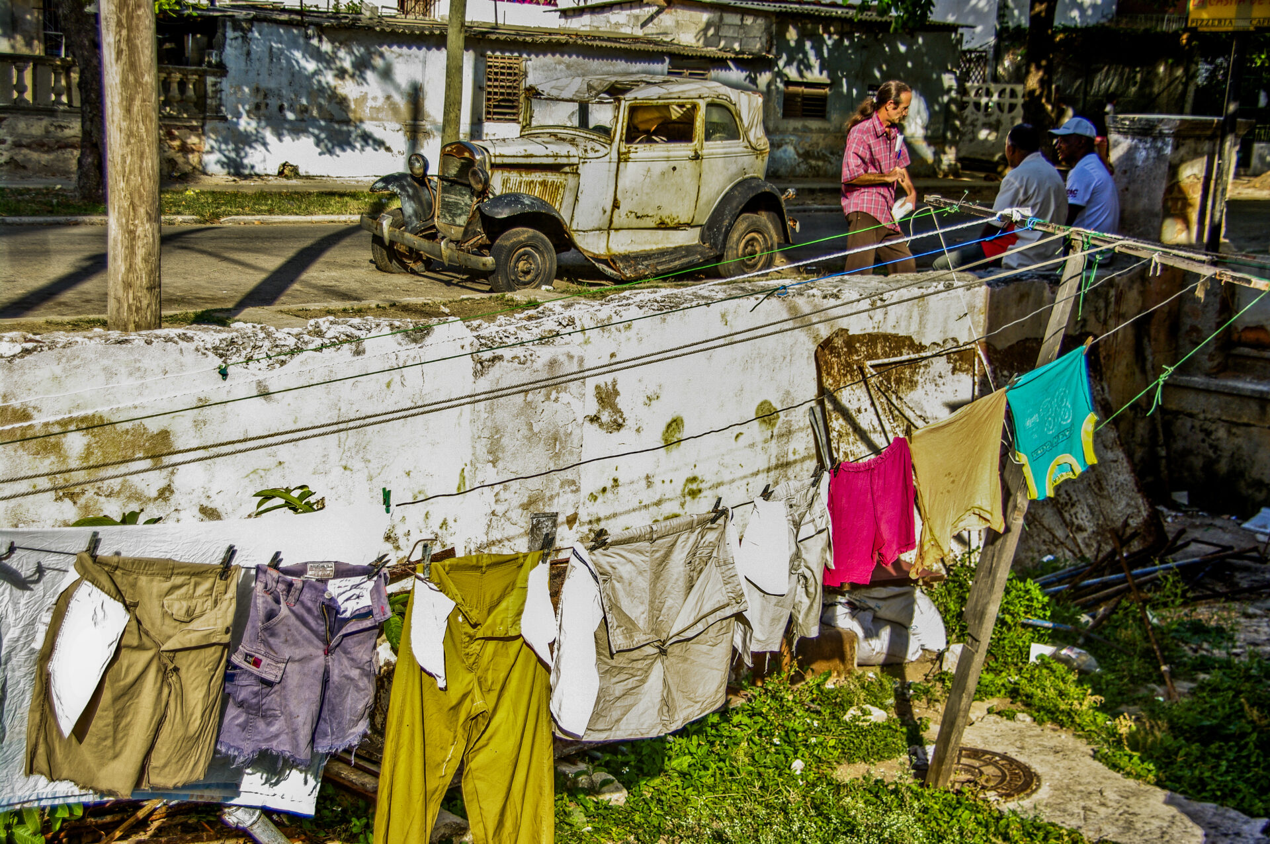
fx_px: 1850
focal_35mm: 52
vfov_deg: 25.7
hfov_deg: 37.9
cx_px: 635
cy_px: 422
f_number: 11
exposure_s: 1/350
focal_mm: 35
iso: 100
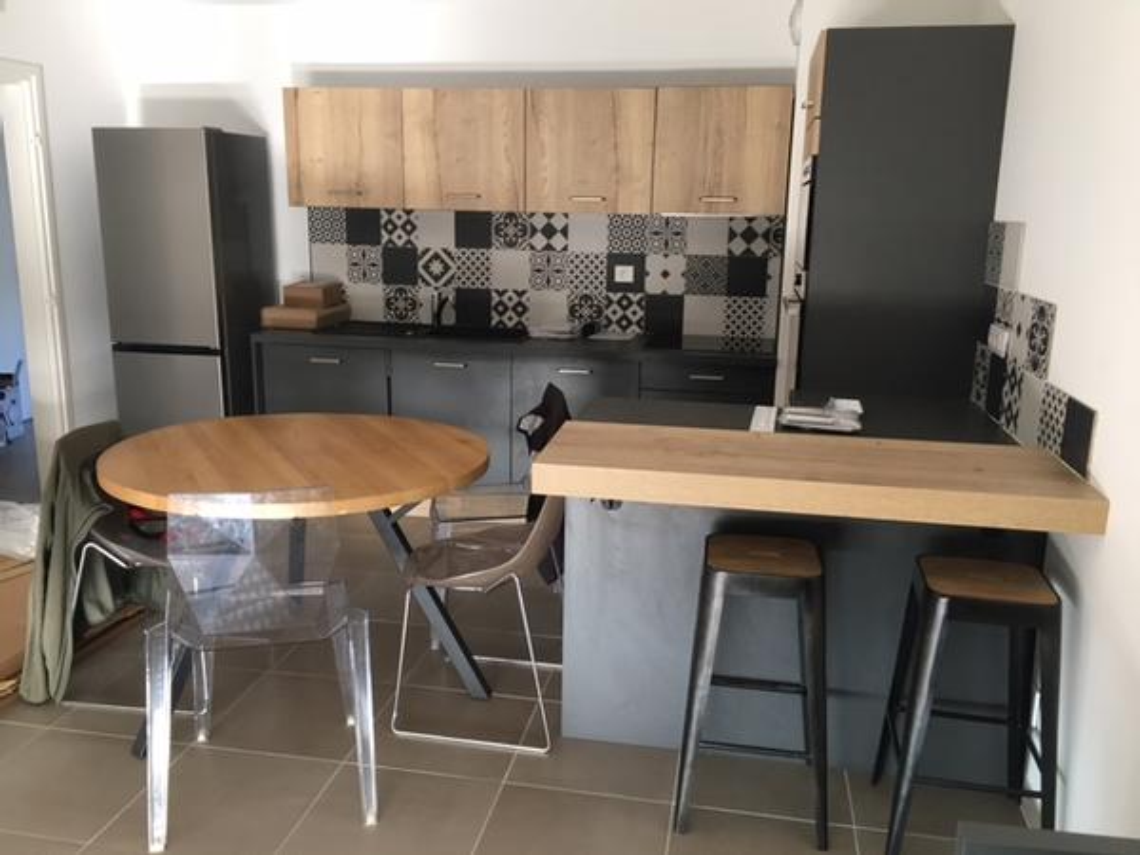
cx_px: 570
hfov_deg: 61.7
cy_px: 428
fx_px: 955
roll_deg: -0.6
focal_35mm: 29
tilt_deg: -11.1
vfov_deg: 48.2
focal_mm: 4.15
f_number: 2.2
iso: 125
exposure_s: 1/33
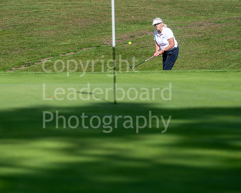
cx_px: 97
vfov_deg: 4.1
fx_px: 2696
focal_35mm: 378
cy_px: 103
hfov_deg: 5.1
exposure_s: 1/2000
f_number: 6.3
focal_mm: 300
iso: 250
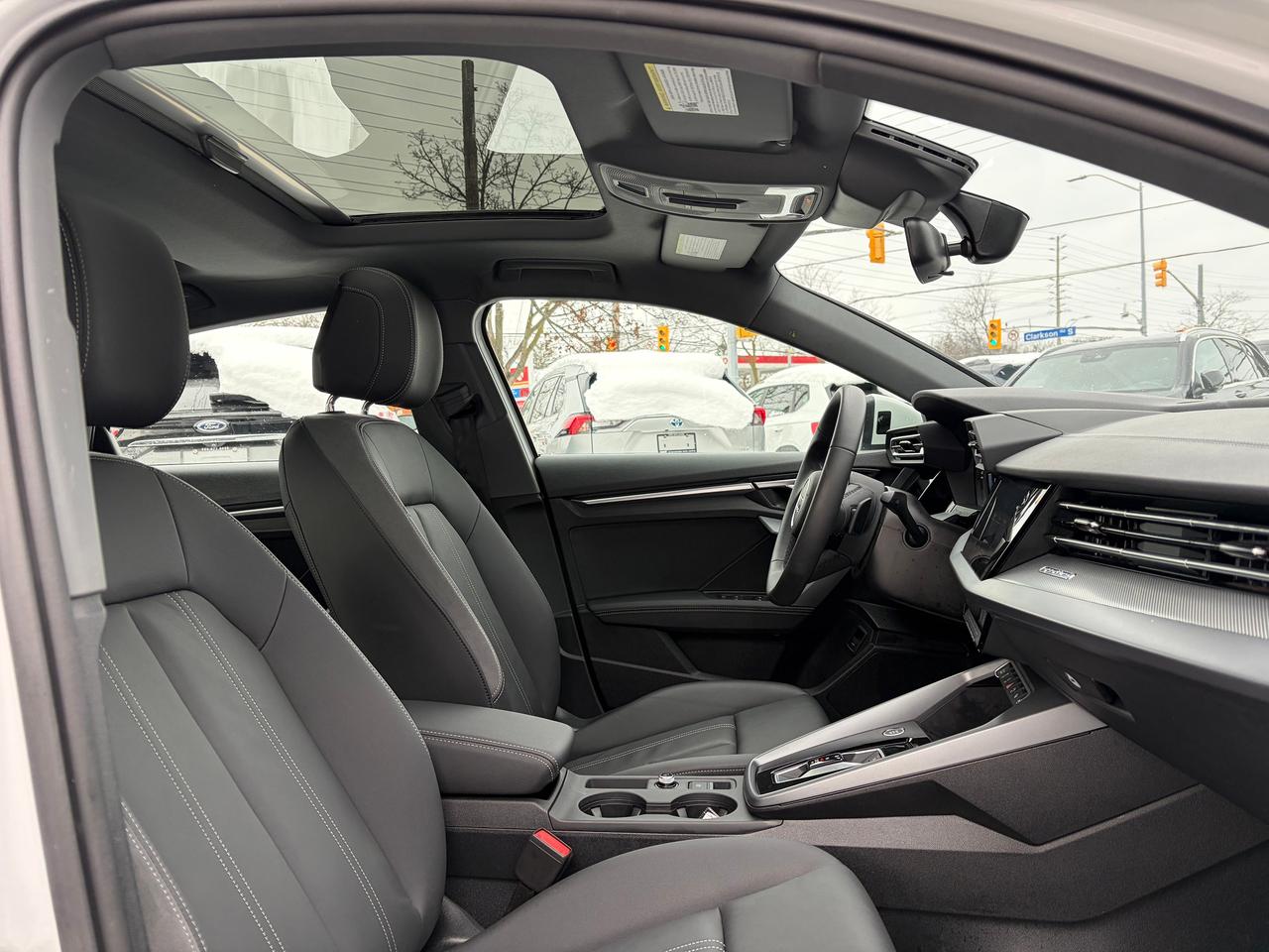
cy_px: 476
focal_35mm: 26
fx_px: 953
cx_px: 634
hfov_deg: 67.3
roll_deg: +2.2
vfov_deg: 53.1
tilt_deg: -4.4
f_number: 1.6
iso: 50
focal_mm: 5.96
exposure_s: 1/176
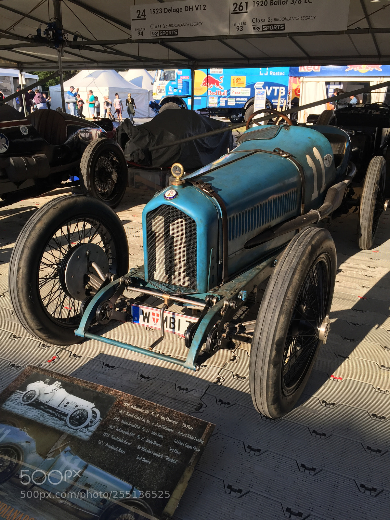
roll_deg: +2.7
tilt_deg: -18.9
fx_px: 436
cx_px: 195
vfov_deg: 61.7
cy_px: 260
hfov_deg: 48.2
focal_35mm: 29
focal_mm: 4.15
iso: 32
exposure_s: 1/942
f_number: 2.2
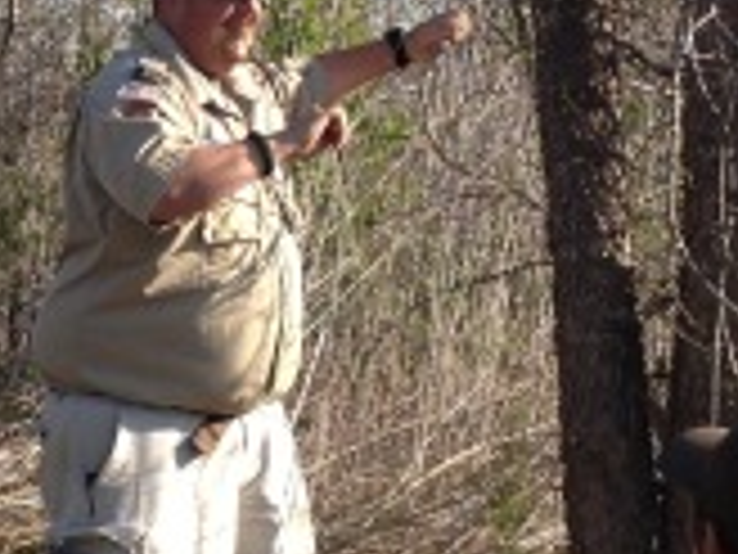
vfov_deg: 10.8
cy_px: 279
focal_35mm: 137
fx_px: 2921
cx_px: 99
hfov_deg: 14.3
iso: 50
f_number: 2.4
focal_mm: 4.28
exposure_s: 1/890
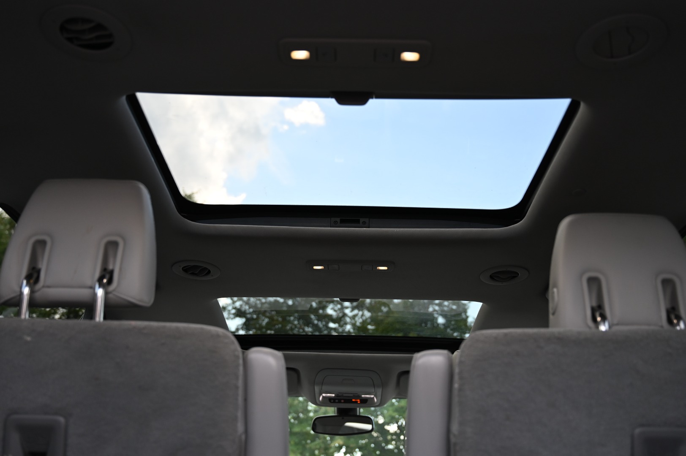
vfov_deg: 35.9
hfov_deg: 51.9
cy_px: 228
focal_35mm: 37
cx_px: 343
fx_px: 704
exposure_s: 1/200
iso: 400
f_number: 4
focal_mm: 37
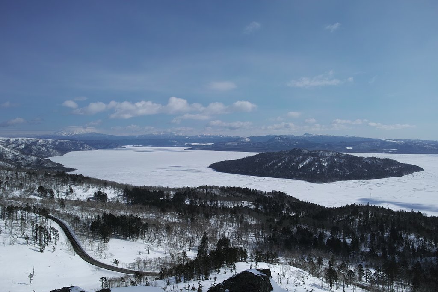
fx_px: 341
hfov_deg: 65.5
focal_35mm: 28
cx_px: 219
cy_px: 146
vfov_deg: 46.4
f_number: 6.3
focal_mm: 19
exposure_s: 1/320
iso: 100
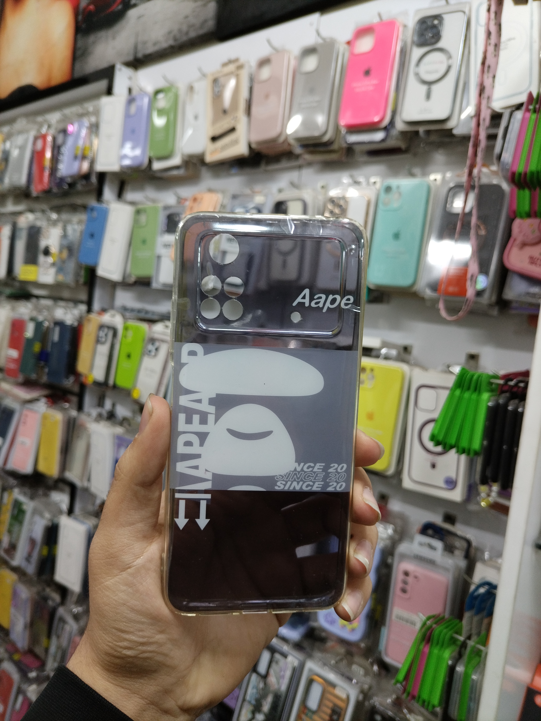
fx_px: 542
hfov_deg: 53.1
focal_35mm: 26
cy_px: 360
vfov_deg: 67.3
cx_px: 270
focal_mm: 4.7
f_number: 1.8
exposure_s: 1/50
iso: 160
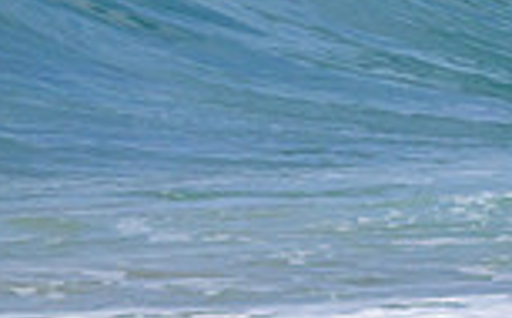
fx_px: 44236
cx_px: 954
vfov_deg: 0.4
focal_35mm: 3176
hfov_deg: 0.7
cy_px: -206
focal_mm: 800
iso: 1100
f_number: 11
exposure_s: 1/2000
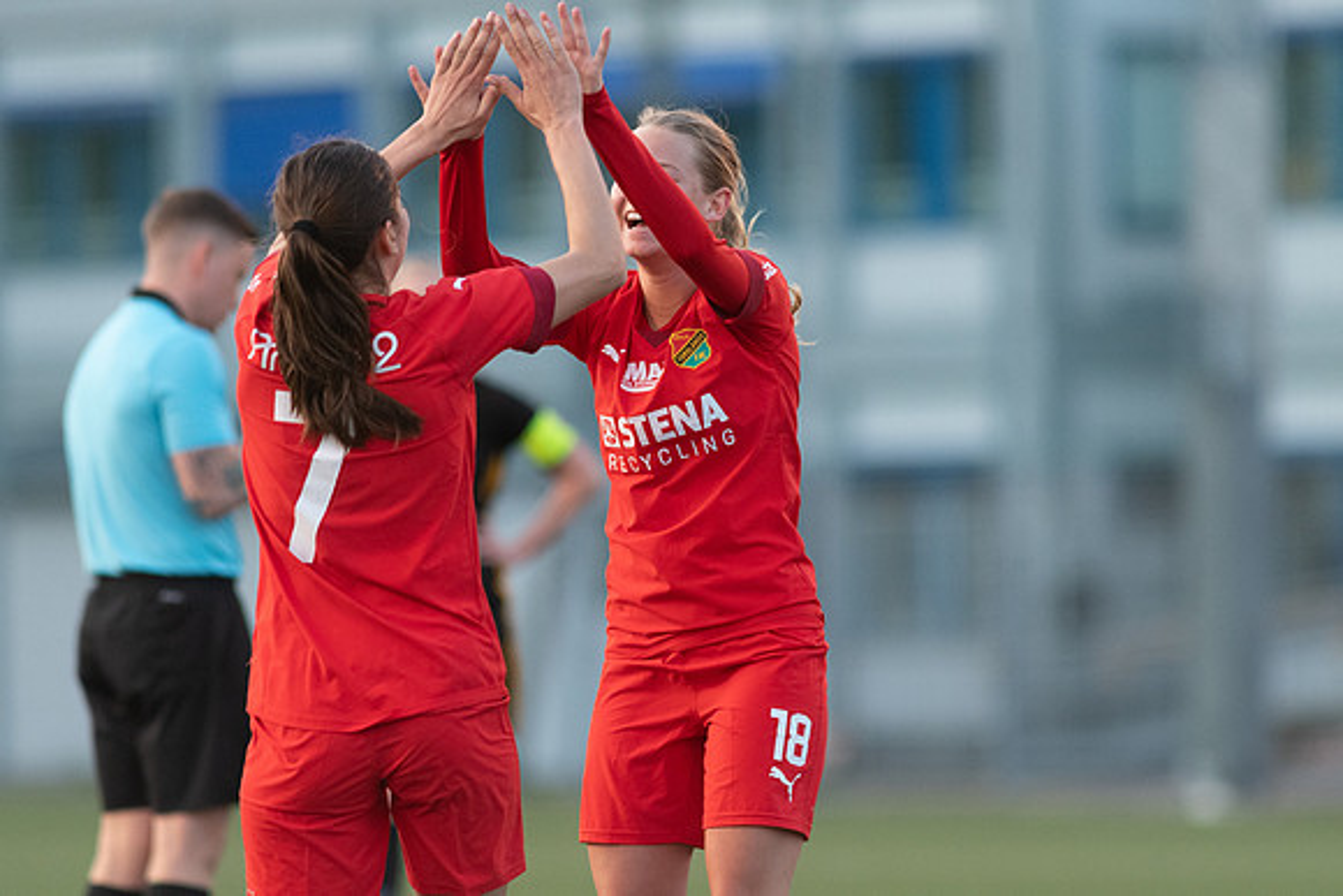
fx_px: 16791
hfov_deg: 4.6
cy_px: 448
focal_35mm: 450
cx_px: 672
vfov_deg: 3.1
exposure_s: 1/800
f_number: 3.2
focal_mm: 300
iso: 1800
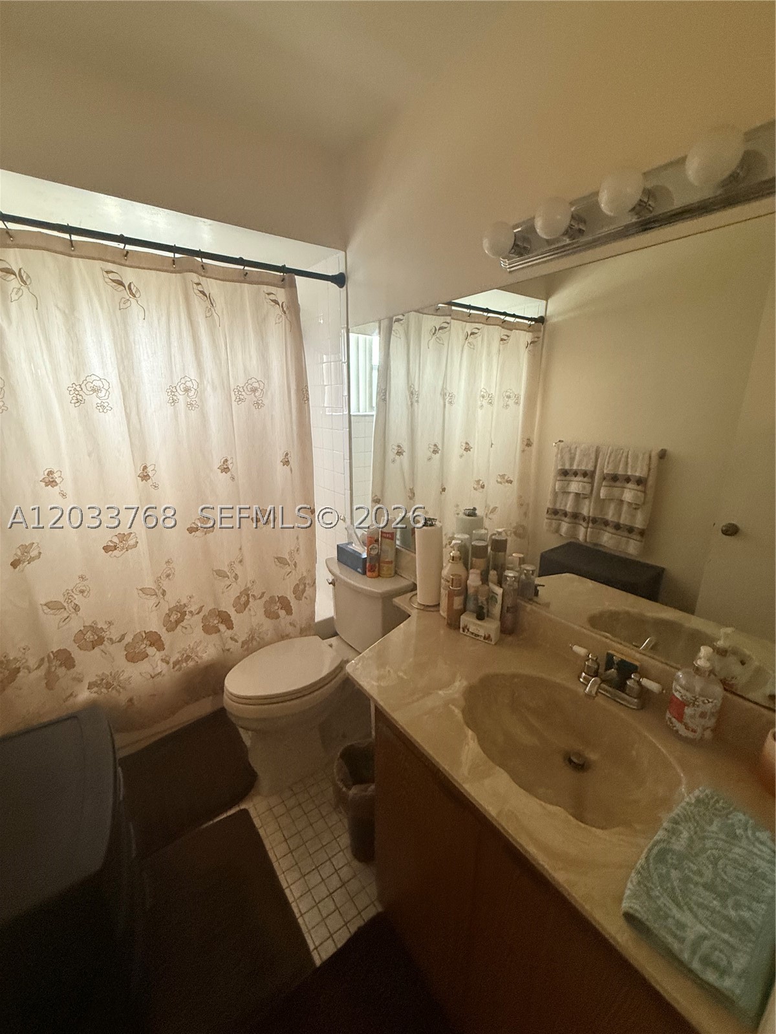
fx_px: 418
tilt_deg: -13.6
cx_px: 388
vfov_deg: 102.1
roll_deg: -2.3
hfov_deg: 85.7
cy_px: 517
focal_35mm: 14
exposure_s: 1/60
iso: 400
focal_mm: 2.22
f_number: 2.2
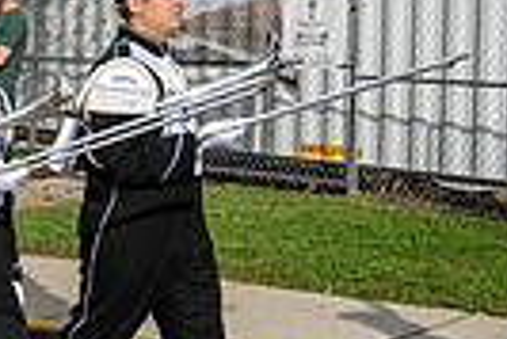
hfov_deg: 16.1
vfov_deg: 12.3
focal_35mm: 111
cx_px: -351
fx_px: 1565
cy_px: 82
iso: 125
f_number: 4
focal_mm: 25.5
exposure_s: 1/1600
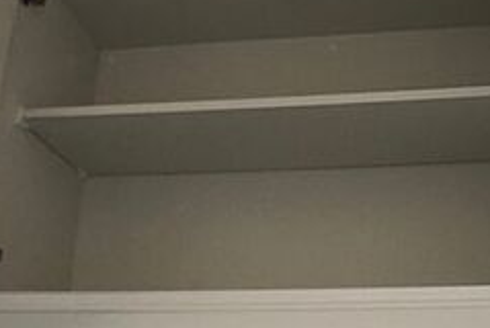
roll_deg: -0.7
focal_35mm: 73
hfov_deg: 27.6
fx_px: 995
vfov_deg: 18.7
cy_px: 137
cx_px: 299
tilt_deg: +23.9
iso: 50
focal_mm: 4
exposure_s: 1/15
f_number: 1.8
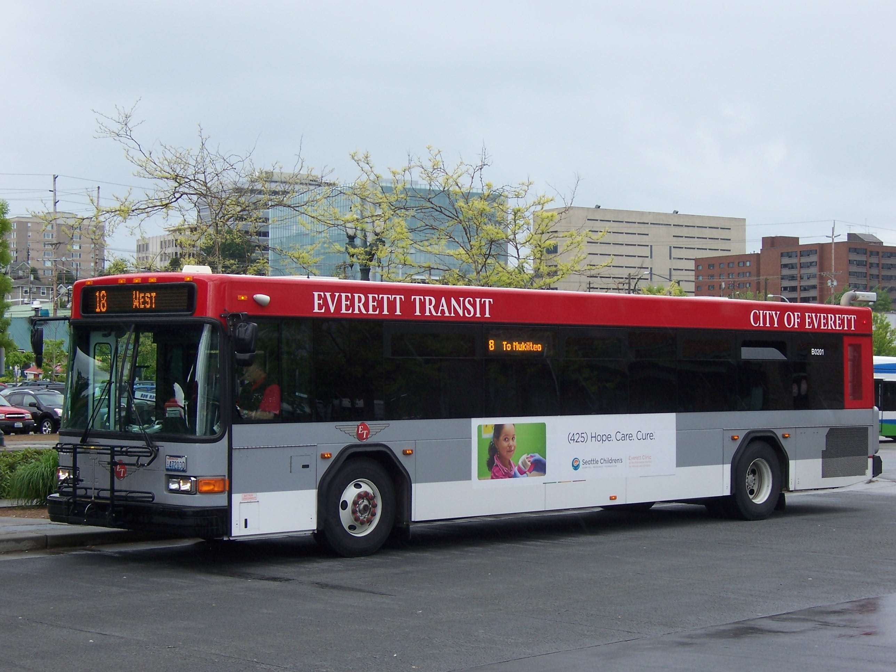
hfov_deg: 26.7
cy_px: 336
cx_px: 448
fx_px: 1890
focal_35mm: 73
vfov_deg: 20.2
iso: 80
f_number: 4.8
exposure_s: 1/180
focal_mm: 12.1
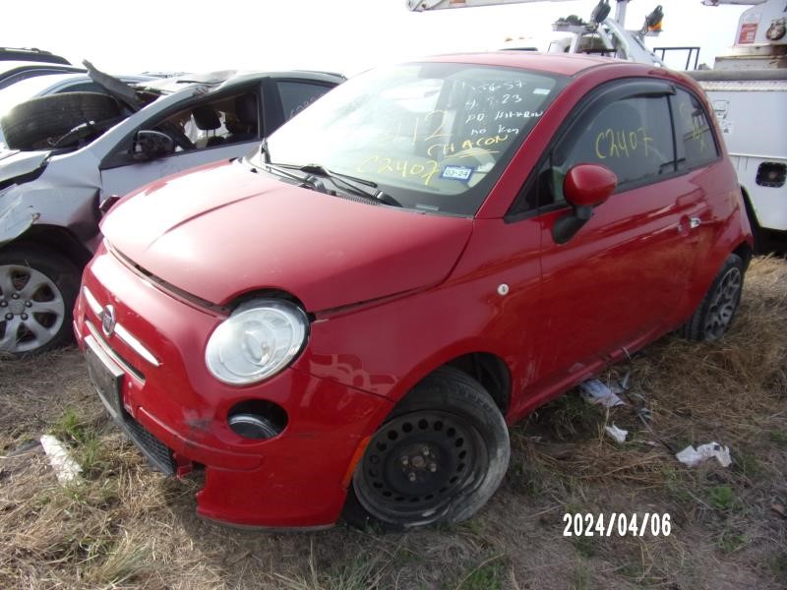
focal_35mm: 24
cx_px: 394
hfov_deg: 71.6
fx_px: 546
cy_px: 295
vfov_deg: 56.8
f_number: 3.3
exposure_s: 1/550
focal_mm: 4.3
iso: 80
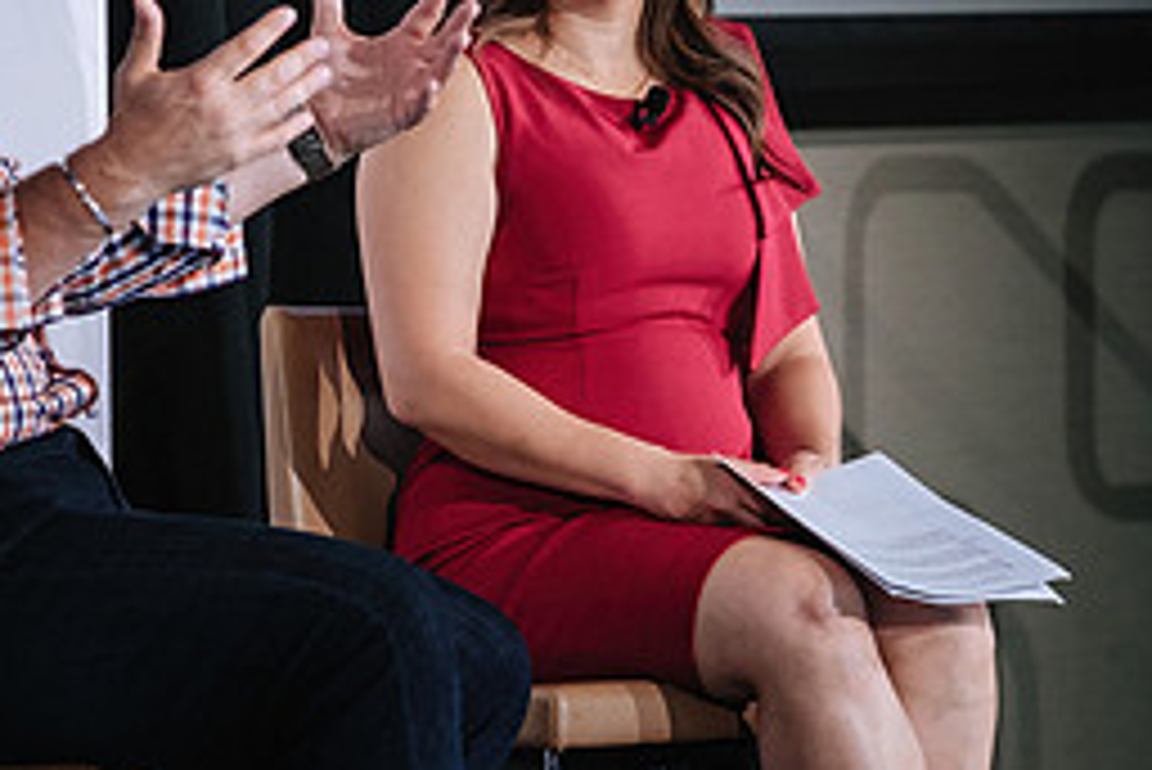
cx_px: 499
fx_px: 13159
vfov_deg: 3.3
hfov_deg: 5.0
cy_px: 336
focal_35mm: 411
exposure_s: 1/100
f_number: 2.8
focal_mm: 102.2
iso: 800
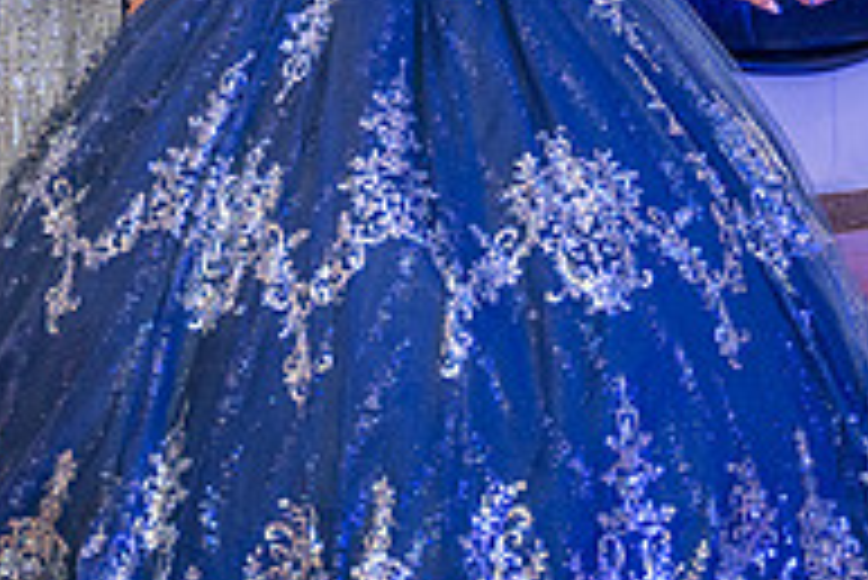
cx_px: 594
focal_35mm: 141
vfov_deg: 9.6
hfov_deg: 14.5
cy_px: -124
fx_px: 3402
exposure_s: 1/200
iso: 1000
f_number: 2.8
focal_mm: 47
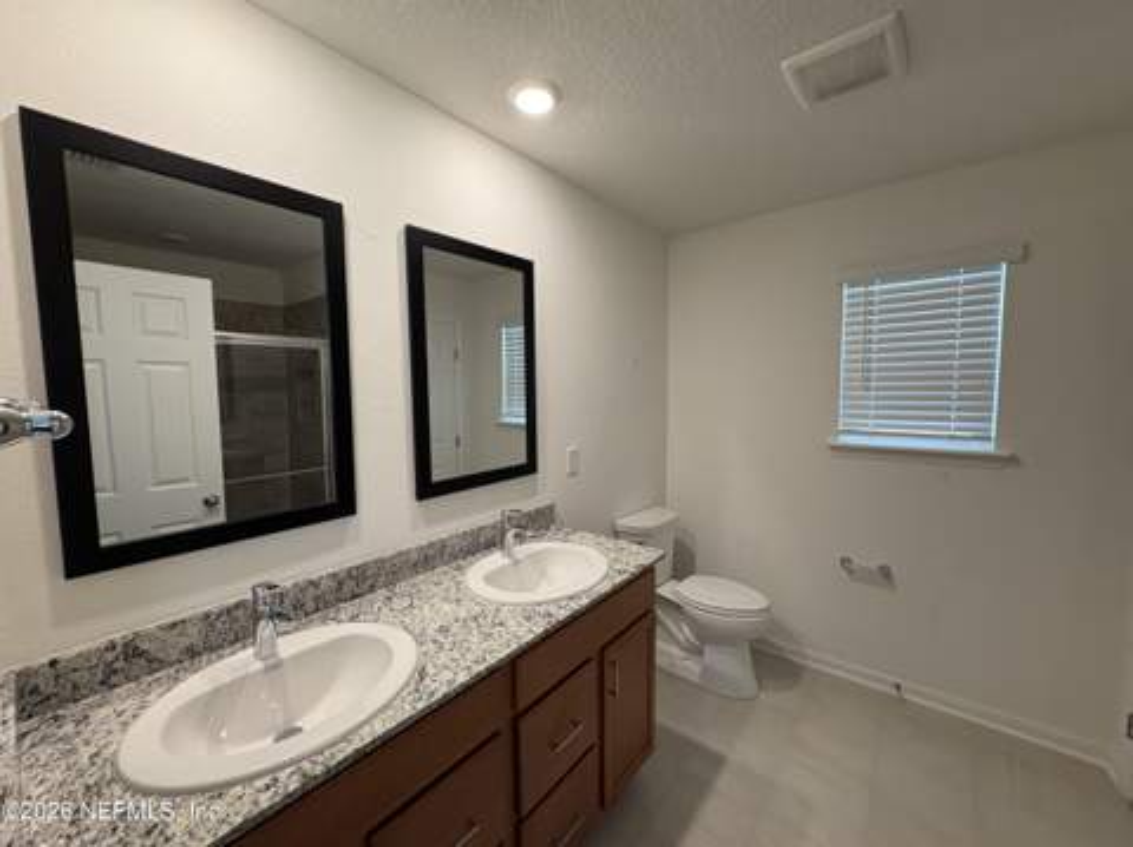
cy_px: 424
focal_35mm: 14
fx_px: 458
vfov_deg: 85.6
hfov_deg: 102.1
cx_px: 566
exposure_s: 1/120
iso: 200
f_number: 2.2
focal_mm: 2.22
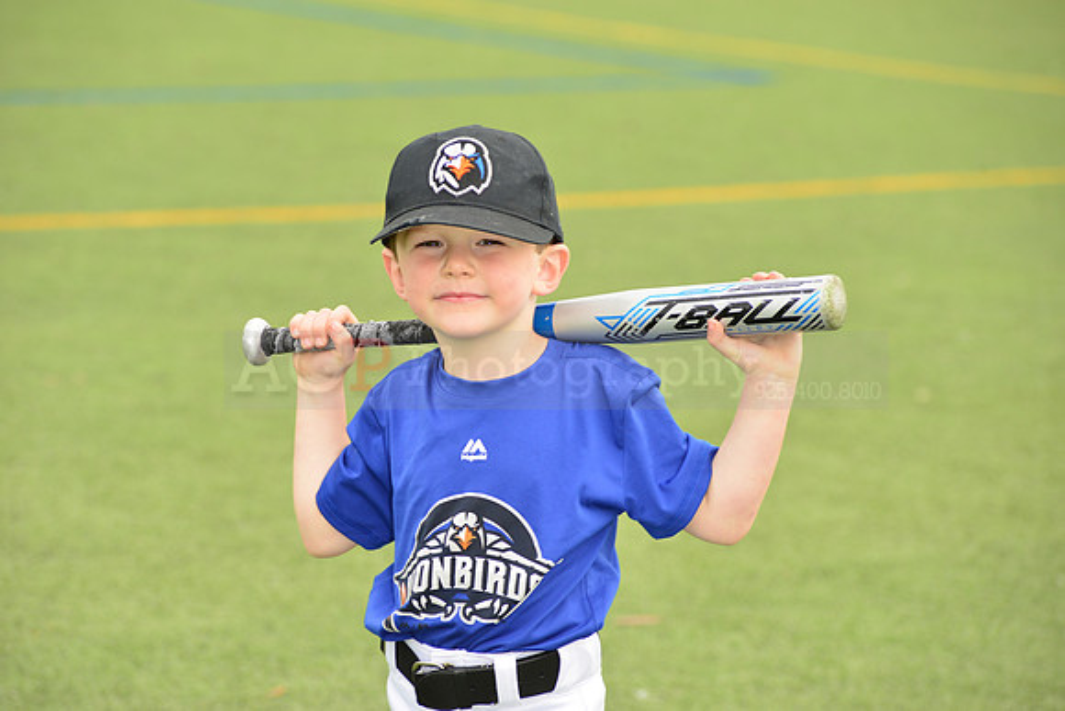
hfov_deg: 12.1
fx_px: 5030
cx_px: 532
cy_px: 356
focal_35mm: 170
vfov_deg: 8.1
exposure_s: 1/200
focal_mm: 170
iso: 250
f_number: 8
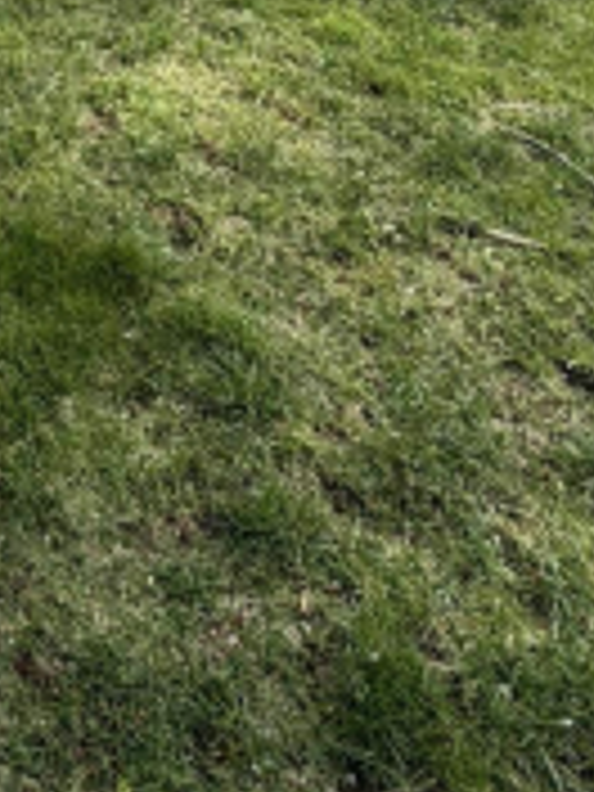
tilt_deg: -15.0
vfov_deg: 27.1
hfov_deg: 22.2
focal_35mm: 53
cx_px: -320
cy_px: -353
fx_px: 1213
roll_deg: -0.8
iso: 32
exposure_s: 1/770
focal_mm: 2.22
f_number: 2.2
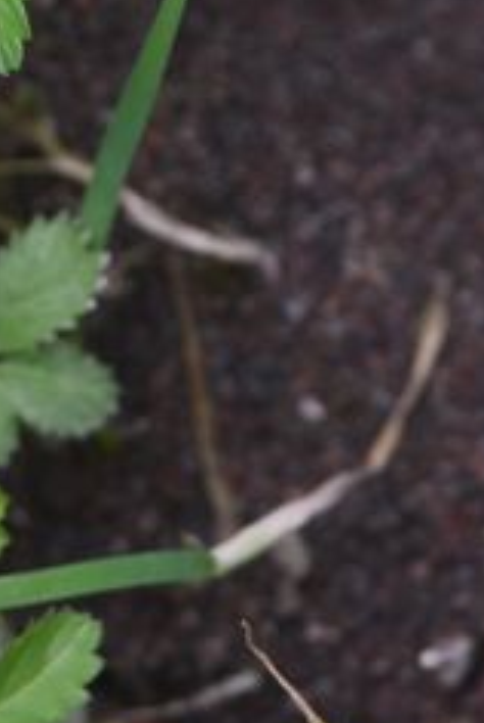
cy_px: -461
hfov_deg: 5.0
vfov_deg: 7.3
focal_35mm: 275
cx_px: -181
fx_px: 5529
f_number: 6.3
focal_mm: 50
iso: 320
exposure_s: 1/125
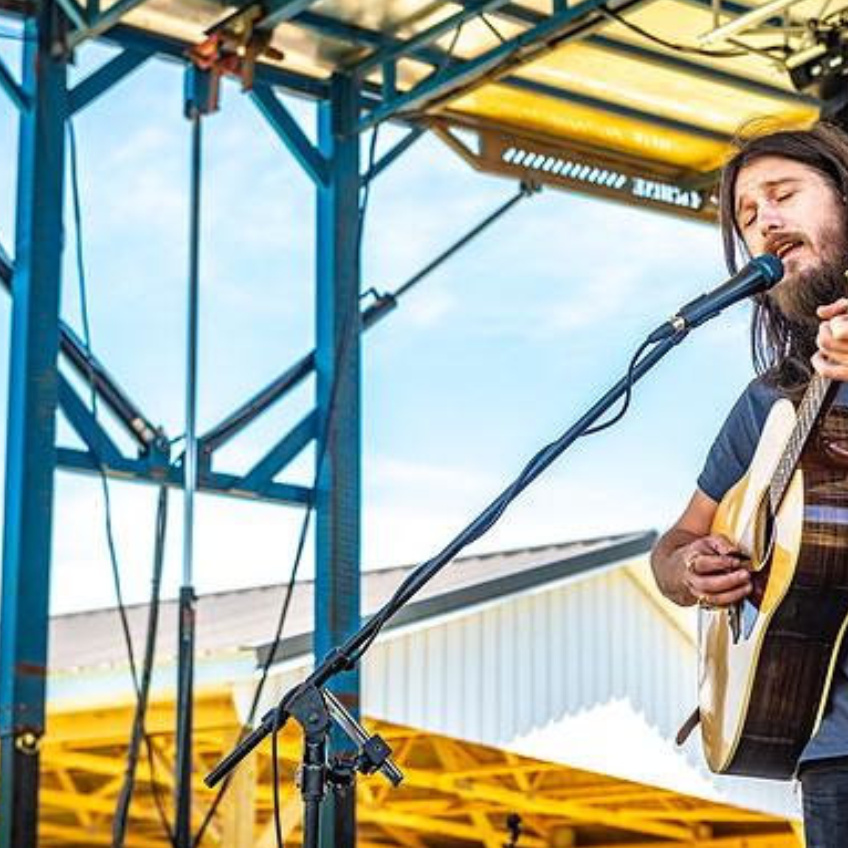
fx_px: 2356
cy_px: 422
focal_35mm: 85
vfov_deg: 20.4
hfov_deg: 20.4
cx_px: 434
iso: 200
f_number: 5.6
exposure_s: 1/250
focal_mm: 66
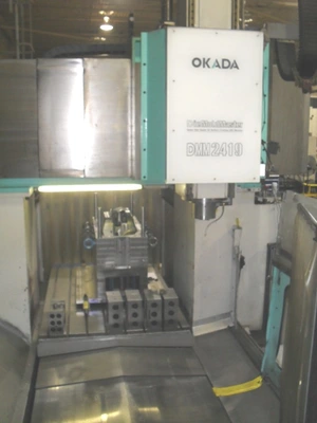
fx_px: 427
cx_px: 158
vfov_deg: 52.6
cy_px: 212
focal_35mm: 35
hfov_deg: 40.7
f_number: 3.2
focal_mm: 6.3
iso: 200
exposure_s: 1/45
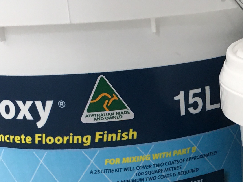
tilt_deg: -20.6
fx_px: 758
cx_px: 271
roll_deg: +2.8
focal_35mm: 108
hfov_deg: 17.6
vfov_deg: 13.3
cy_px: 230
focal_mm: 4.15
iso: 40
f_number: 2.2
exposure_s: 1/17
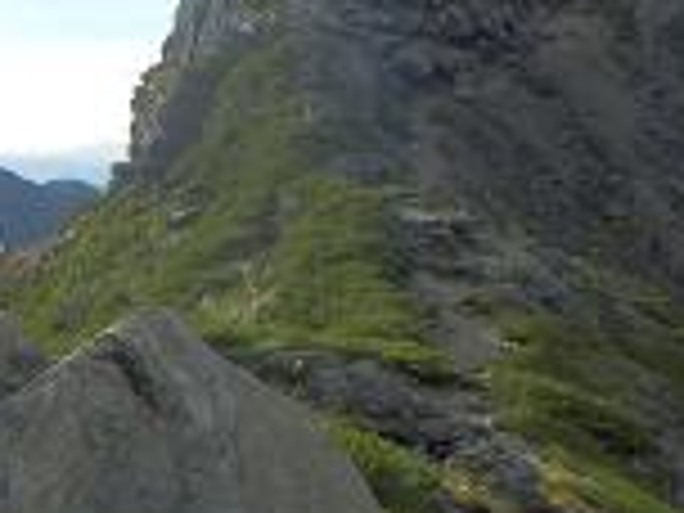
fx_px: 2628
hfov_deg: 13.9
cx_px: -338
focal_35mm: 133
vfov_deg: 11.1
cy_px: 378
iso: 80
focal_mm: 7.4
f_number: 4
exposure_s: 1/640
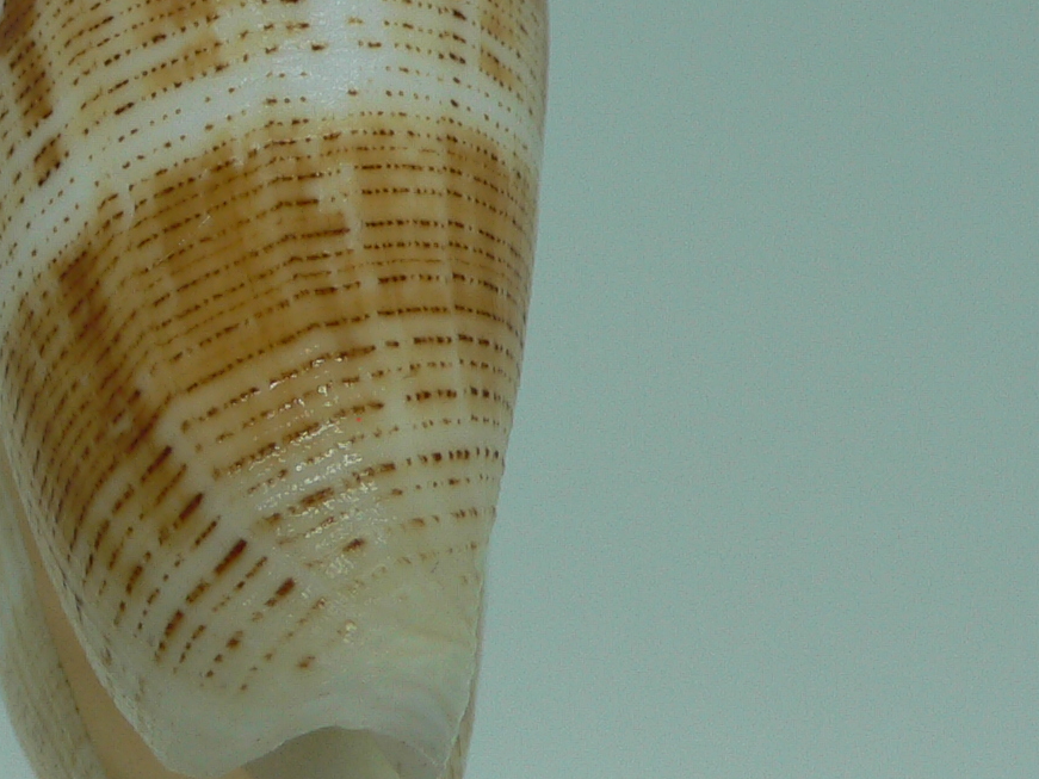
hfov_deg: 23.8
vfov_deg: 18.1
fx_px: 2431
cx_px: 224
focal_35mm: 81
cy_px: 242
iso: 80
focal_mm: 4.6
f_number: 2.8
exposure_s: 1/60
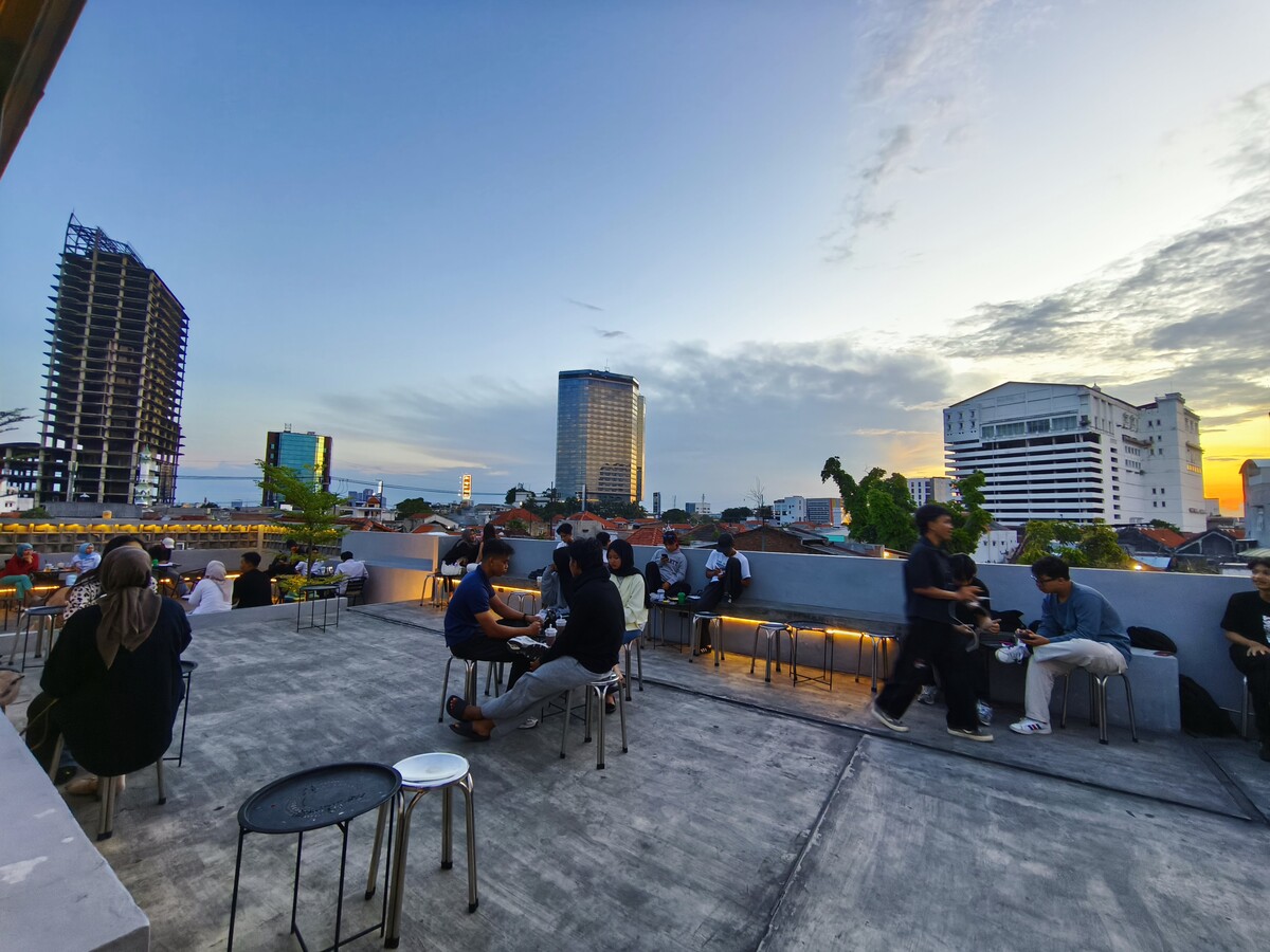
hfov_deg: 98.2
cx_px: 635
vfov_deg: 81.7
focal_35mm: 15
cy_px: 476
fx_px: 550
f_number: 2.2
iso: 500
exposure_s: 1/33.3
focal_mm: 1.91
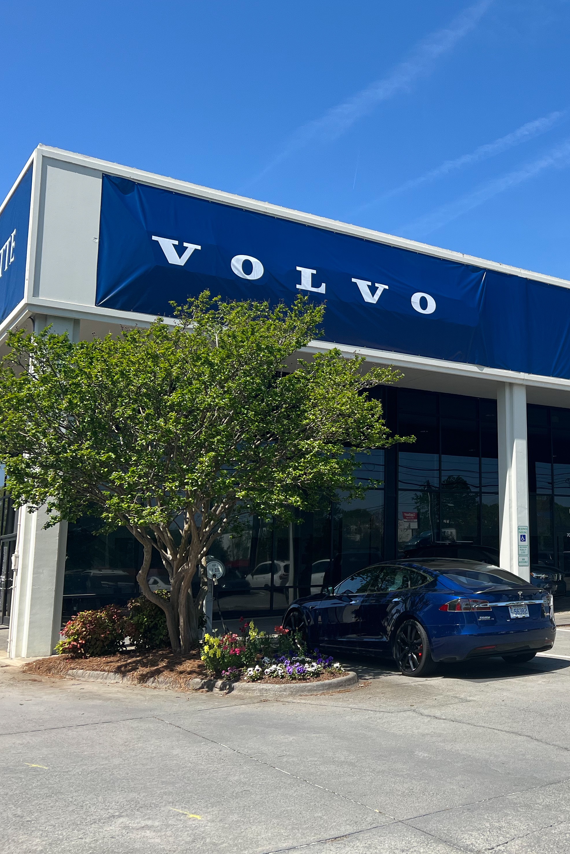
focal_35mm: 37
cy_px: 417
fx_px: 879
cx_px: 547
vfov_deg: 51.9
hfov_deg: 33.4
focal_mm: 5.7
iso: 50
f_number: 1.5
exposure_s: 1/3400
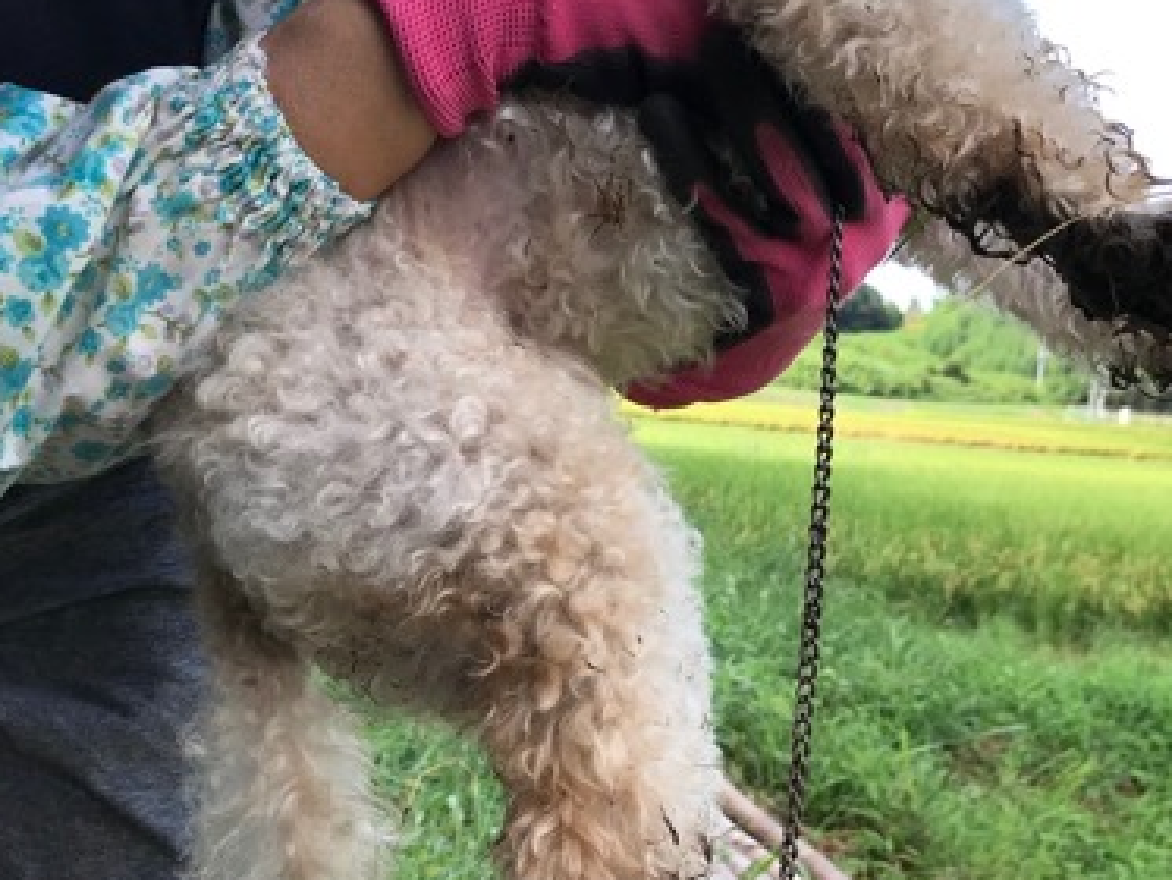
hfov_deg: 38.9
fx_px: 1626
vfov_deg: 30.2
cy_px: 525
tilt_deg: -2.2
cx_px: 830
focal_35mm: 48
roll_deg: -3.7
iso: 20
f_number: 1.8
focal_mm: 3.99
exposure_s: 1/424
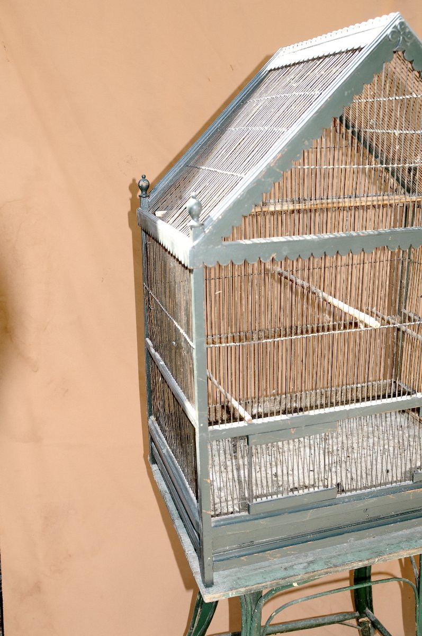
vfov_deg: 53.2
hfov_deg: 36.8
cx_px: 211
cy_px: 318
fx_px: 635
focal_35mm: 36
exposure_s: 1/250
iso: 200
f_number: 4
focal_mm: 24
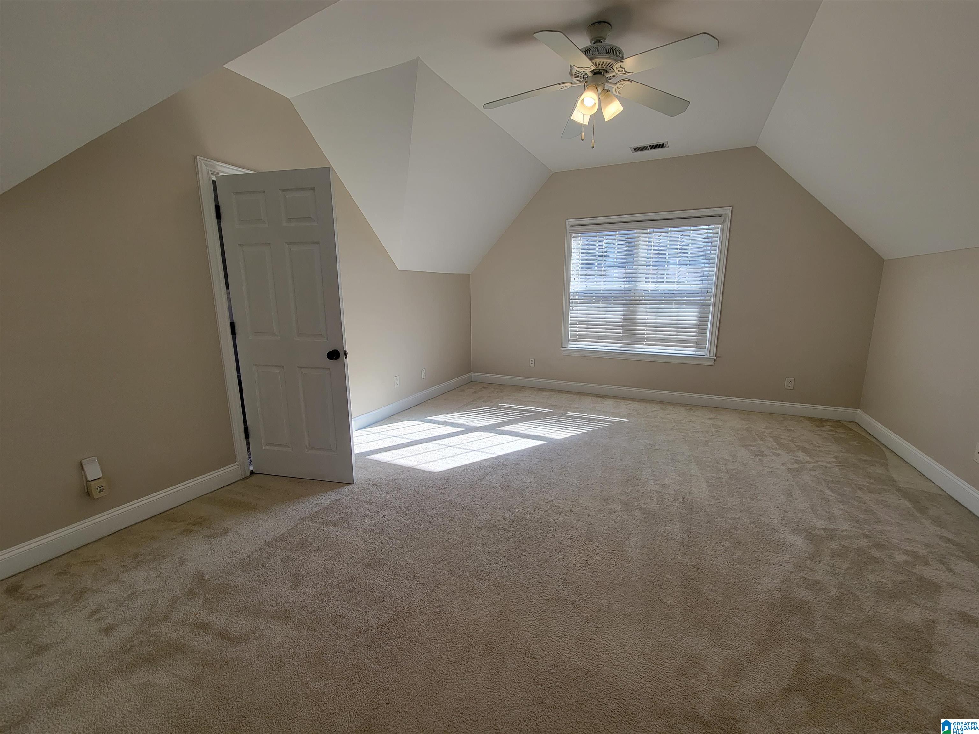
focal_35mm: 13
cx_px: 490
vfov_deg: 89.9
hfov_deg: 106.2
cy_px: 367
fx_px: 368
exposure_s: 1/169
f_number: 2.2
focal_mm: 2.2
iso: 50
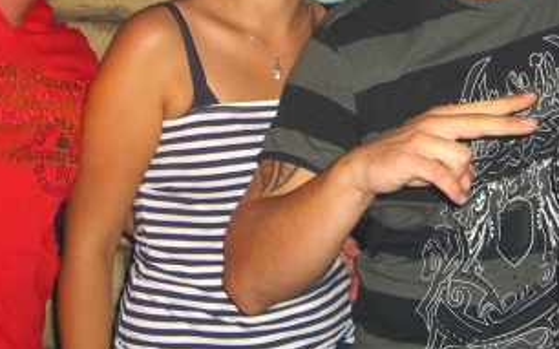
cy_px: 9
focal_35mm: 79
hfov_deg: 26.1
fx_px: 1203
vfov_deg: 16.2
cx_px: 331
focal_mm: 7.9
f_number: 2.8
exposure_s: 1/60
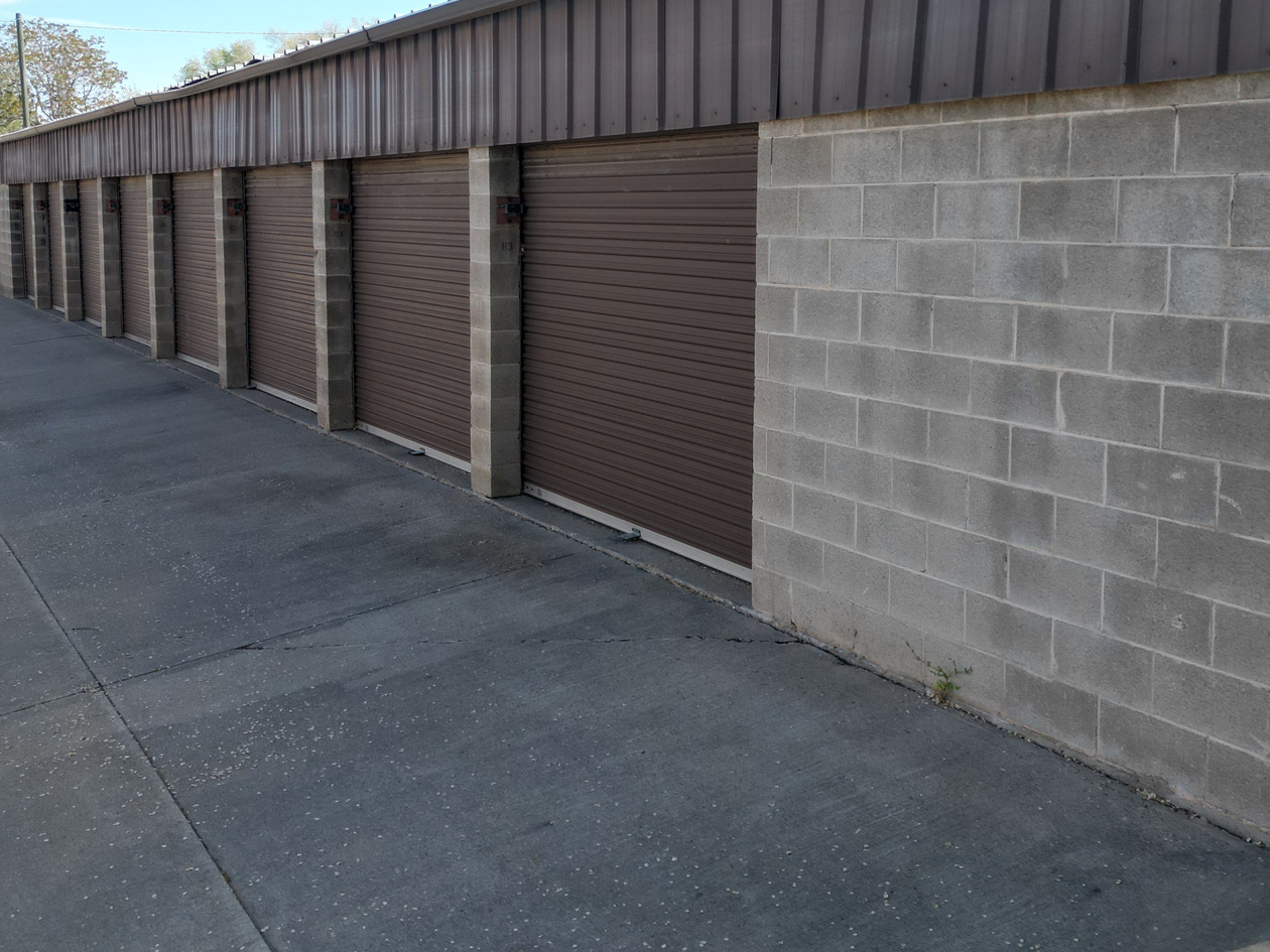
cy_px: 361
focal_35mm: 39
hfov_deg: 47.9
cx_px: 629
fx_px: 1431
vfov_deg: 36.6
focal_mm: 6.72
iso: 130
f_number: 1.7
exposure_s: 1/1600
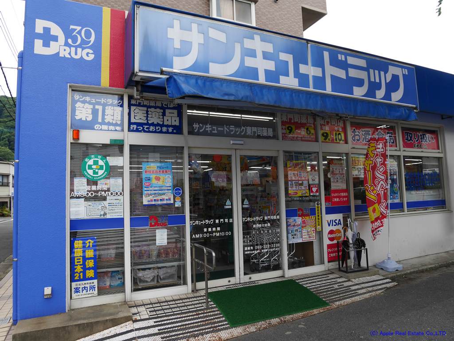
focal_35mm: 24
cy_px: 170
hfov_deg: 71.6
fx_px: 315
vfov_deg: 56.8
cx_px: 227
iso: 200
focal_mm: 12
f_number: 5.6
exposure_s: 1/320
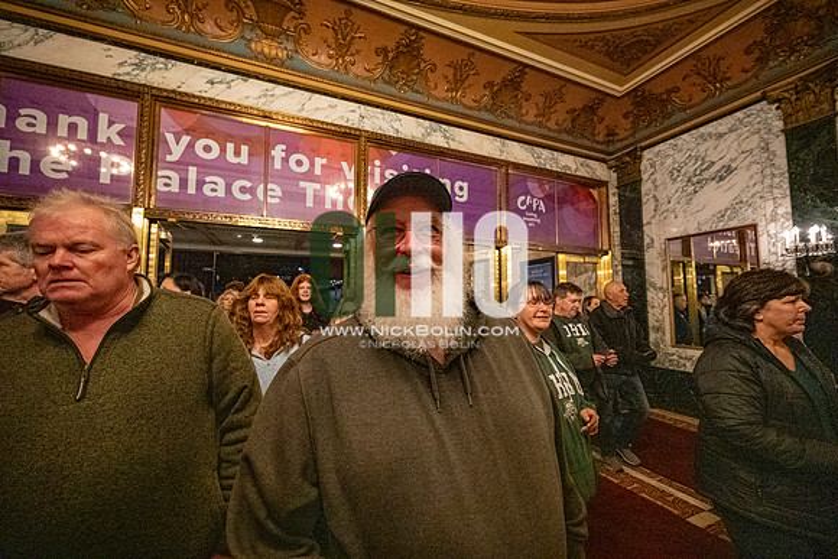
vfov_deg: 81.2
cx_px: 419
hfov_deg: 104.2
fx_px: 326
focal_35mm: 14
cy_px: 280
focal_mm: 14
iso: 16000
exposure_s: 1/400
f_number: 4
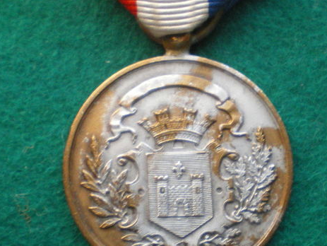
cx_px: 181
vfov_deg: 18.0
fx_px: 775
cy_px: 153
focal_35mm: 82
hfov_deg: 23.8
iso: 320
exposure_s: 1/50
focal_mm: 6.3
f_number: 3.1
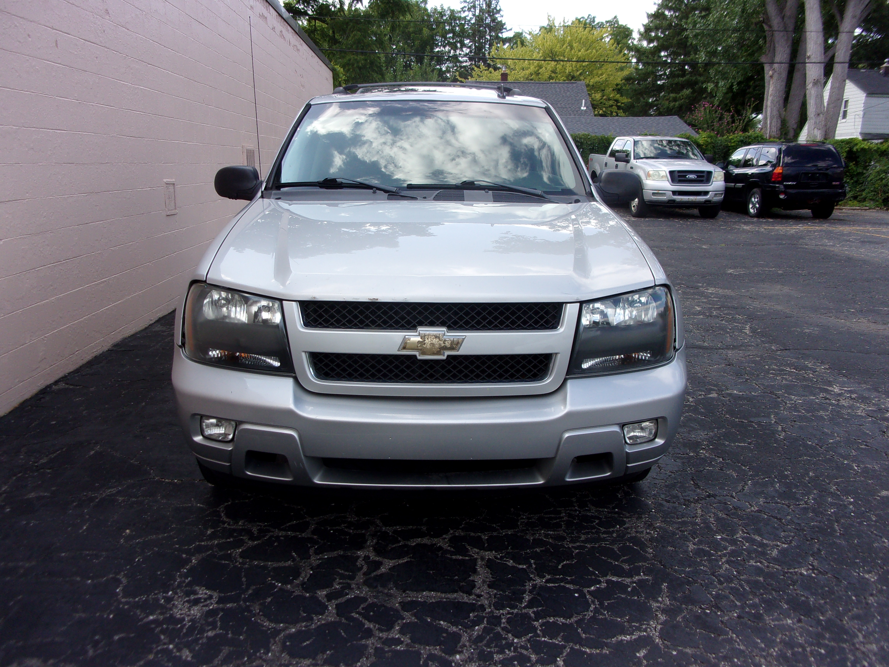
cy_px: 334
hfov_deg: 63.4
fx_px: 719
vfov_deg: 49.7
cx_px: 444
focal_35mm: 28
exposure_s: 1/240
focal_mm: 5.1
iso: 80
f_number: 3.9
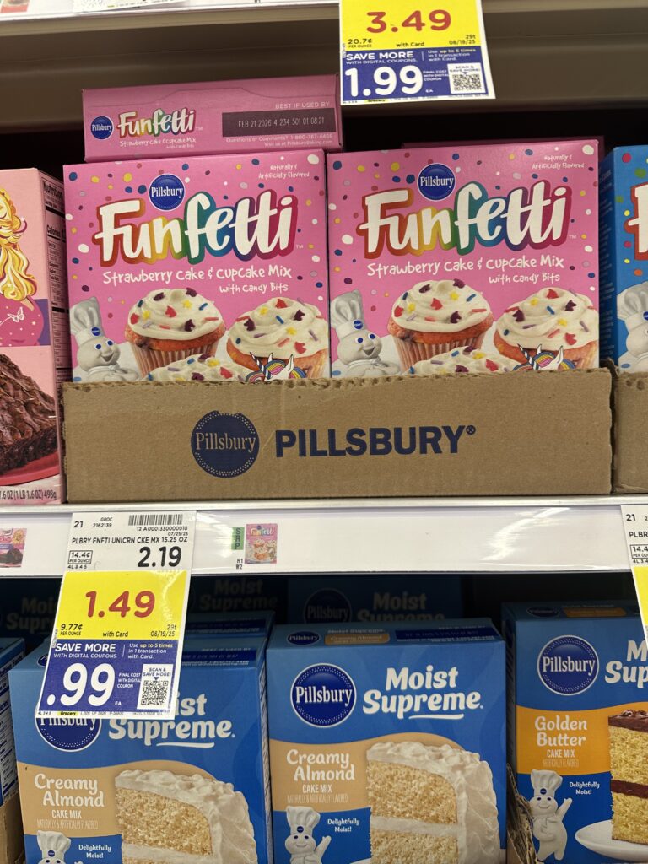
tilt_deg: -4.2
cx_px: 324
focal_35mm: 24
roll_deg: -0.2
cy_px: 432
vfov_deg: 71.6
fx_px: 599
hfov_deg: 56.8
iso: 100
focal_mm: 6.86
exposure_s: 1/62
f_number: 1.78
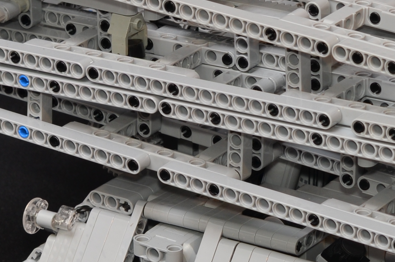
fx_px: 2836
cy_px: 137
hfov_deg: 7.9
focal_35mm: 259
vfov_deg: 5.3
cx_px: 378
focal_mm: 50
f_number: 8
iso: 200
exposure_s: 1/60
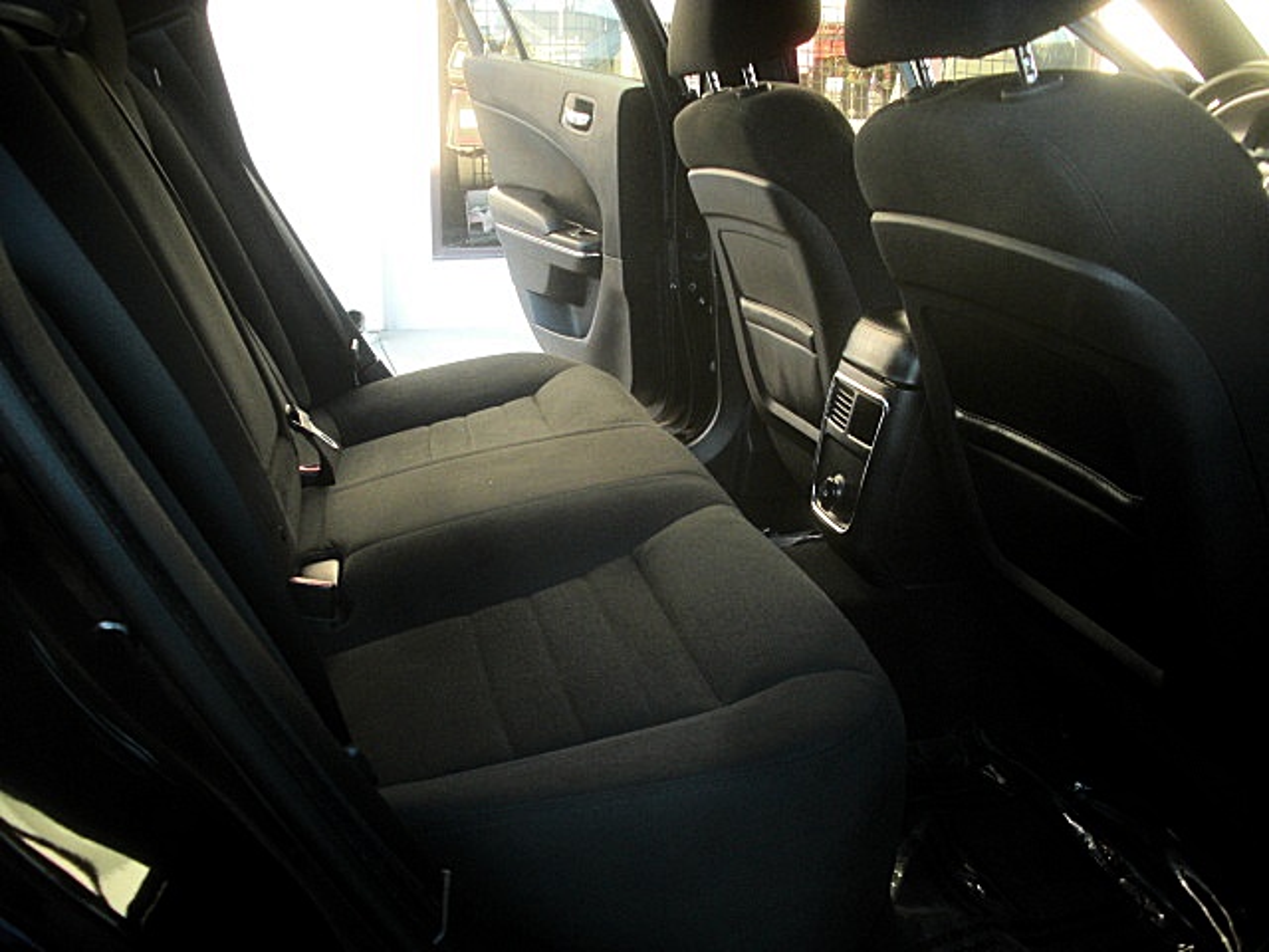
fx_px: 1320
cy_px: 476
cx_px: 634
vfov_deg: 39.7
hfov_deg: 51.4
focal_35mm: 36
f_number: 2.8
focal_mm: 6.3
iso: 200
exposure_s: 1/100
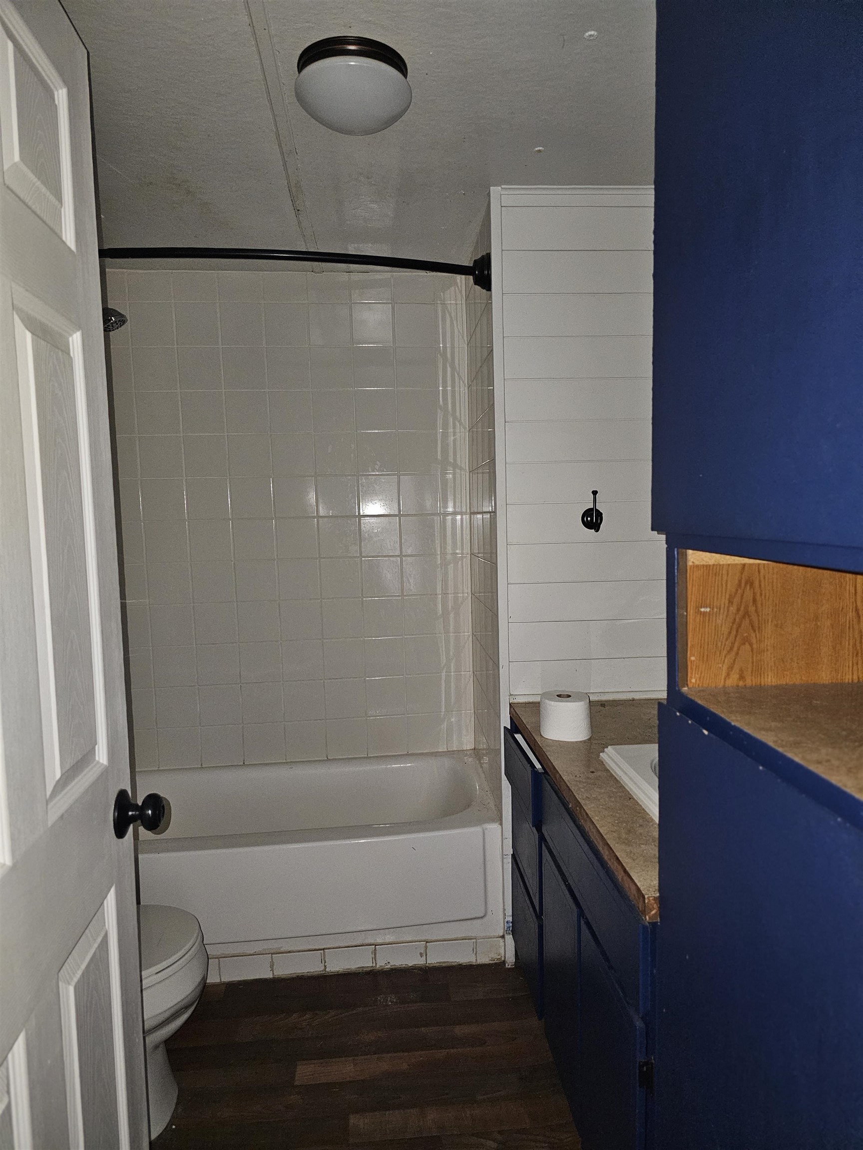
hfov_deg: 58.9
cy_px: 575
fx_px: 765
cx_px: 432
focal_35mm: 23
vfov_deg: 73.9
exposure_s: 1/24
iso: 800
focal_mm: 6.3
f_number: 1.7
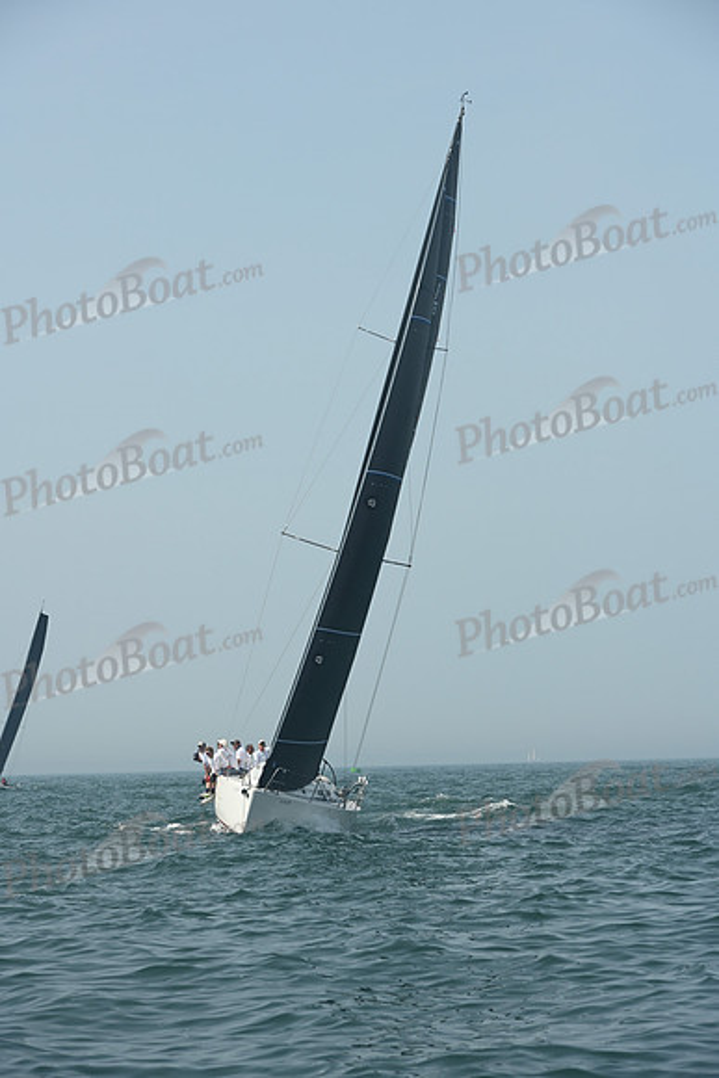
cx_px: 360
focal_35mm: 122
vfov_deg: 16.8
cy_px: 539
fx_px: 3652
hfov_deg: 11.2
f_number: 8
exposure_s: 1/1250
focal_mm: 122
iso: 320
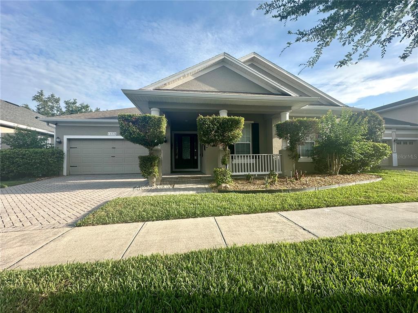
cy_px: 156
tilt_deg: +2.1
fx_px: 169
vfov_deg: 85.6
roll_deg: -1.2
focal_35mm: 14
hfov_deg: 102.1
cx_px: 209
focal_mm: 2.22
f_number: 2.2
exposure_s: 1/447
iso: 40
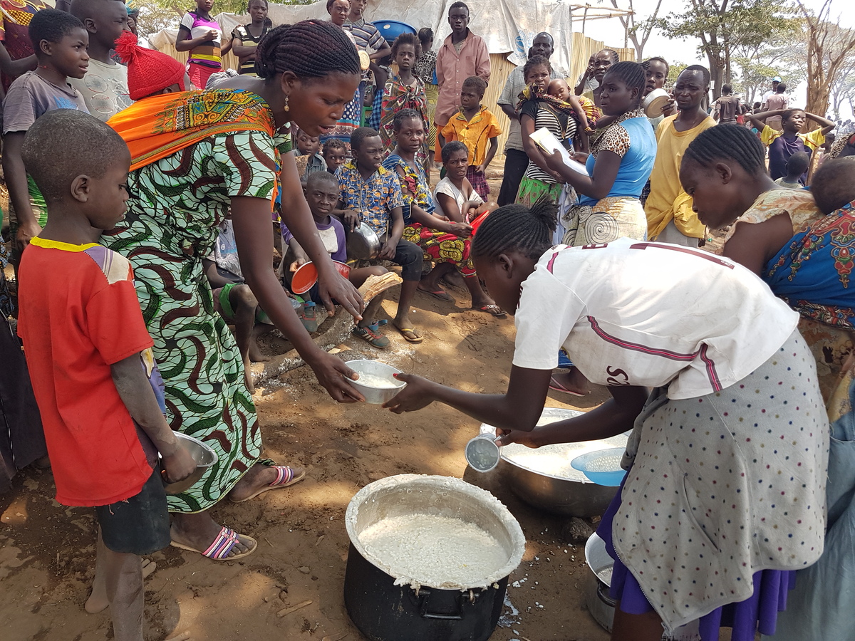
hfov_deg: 67.3
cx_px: 428
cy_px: 320
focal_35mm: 26
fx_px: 642
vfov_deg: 53.1
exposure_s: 1/428
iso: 40
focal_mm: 4.2
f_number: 1.7
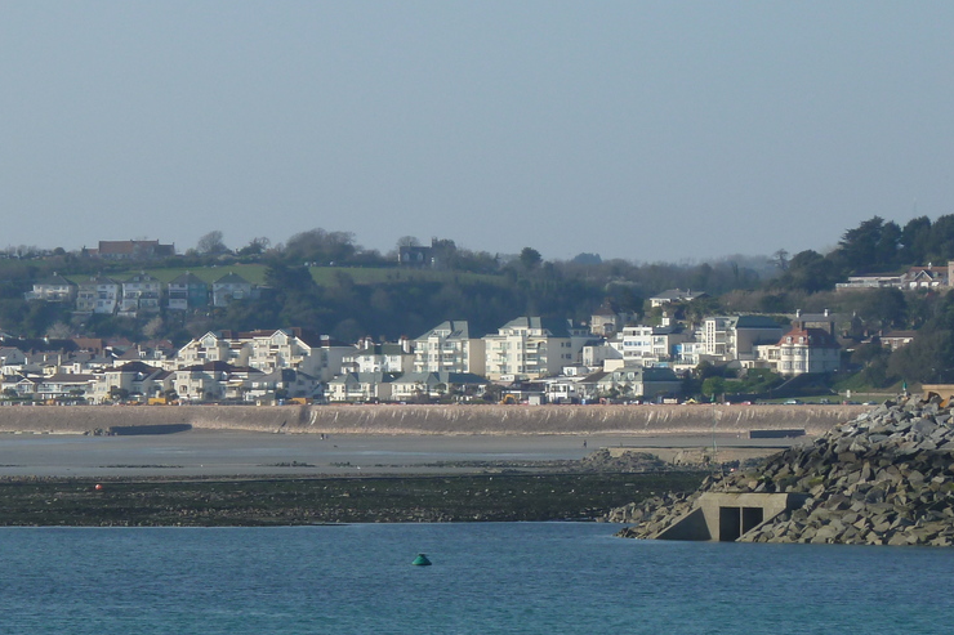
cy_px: 403
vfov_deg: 4.5
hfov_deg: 6.7
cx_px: 393
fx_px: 8133
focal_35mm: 307
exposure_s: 1/500
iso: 80
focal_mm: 29.9
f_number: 5
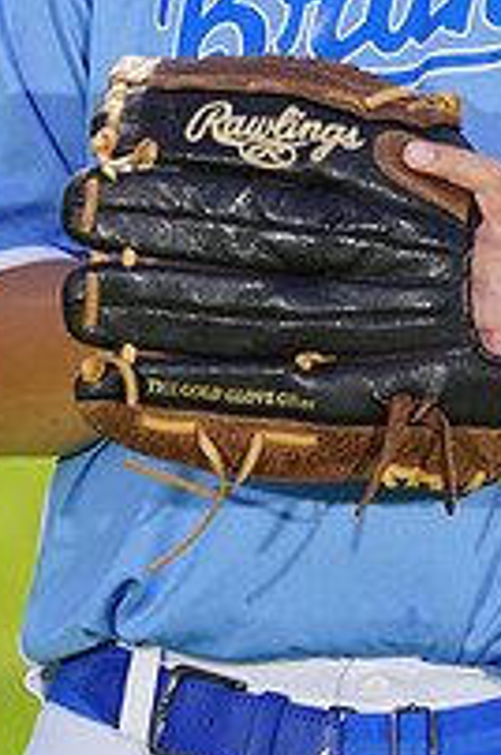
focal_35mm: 780
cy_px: -206
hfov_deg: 1.8
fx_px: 16337
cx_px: 428
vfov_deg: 2.6
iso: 100
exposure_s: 1/250
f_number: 8
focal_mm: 271
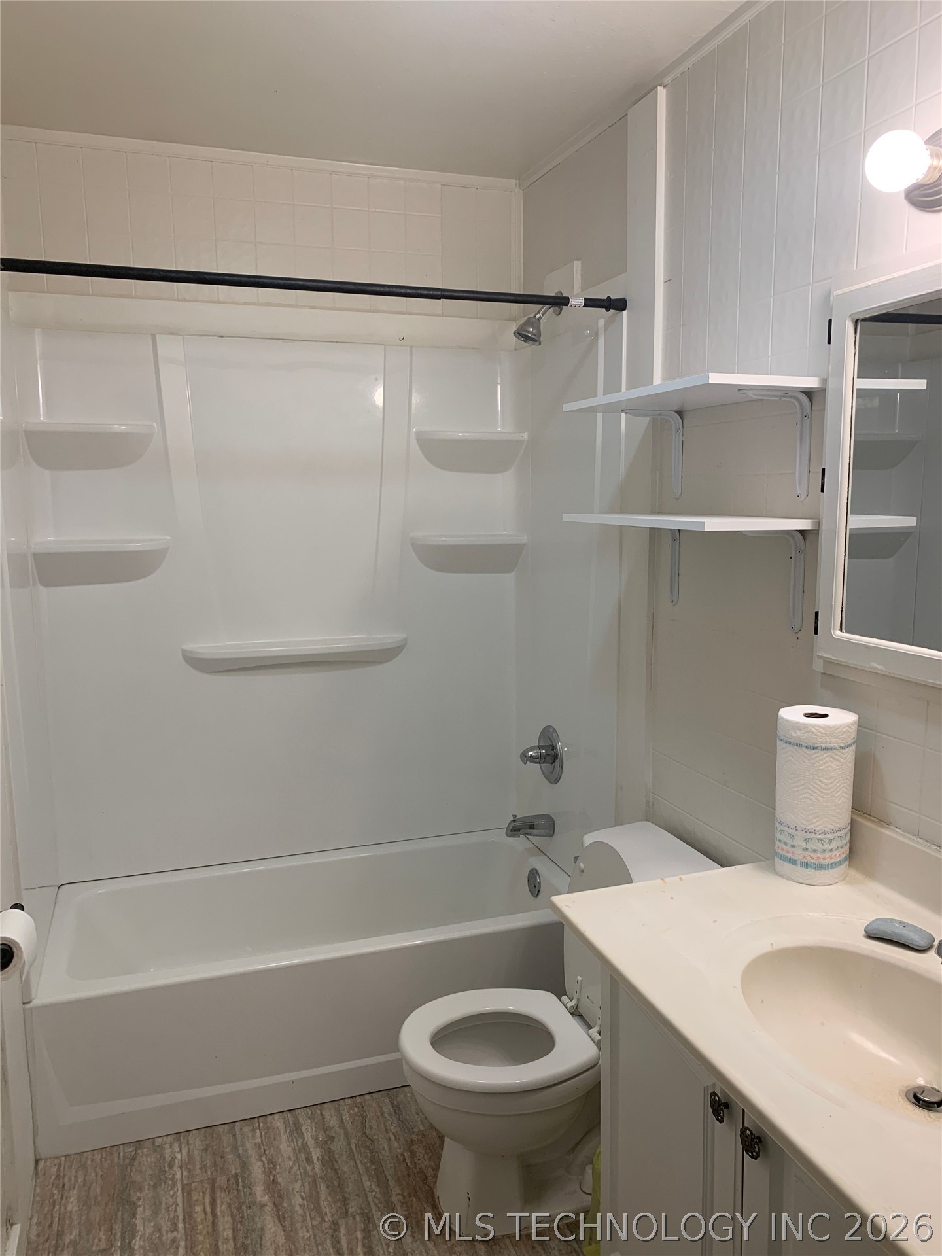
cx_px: 471
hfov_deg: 53.1
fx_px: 943
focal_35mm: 26
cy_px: 628
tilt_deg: -8.0
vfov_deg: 67.3
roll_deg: +1.3
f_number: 1.8
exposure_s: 1/60
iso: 50
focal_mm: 4.25
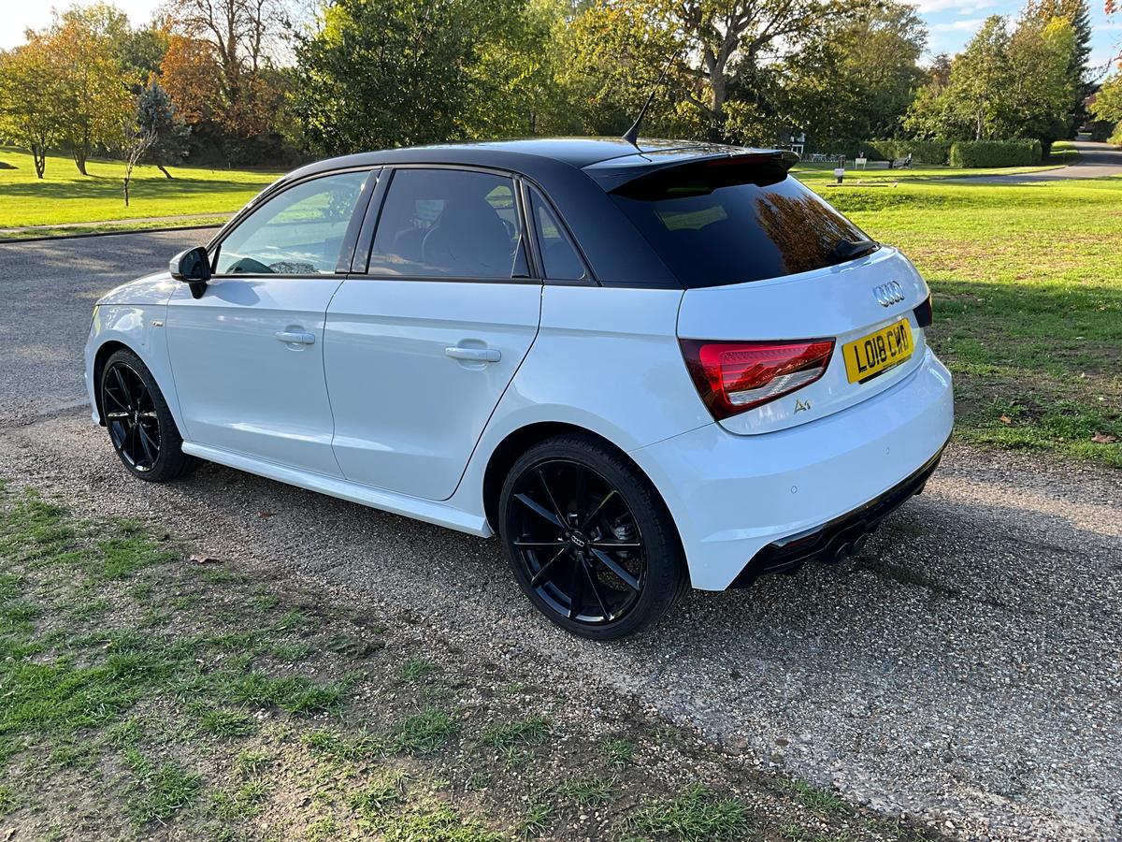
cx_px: 561
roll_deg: -1.7
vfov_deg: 48.2
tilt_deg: -16.5
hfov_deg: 61.7
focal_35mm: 29
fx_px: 940
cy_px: 421
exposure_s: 1/297
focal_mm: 3
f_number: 1.8
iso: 25
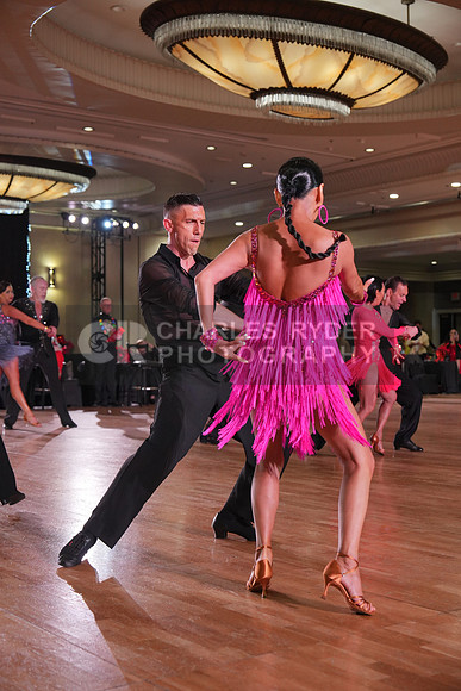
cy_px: 346
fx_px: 960
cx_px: 230
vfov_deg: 39.6
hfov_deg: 27.0
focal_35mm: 50
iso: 1600
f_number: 4
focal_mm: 50
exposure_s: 1/500
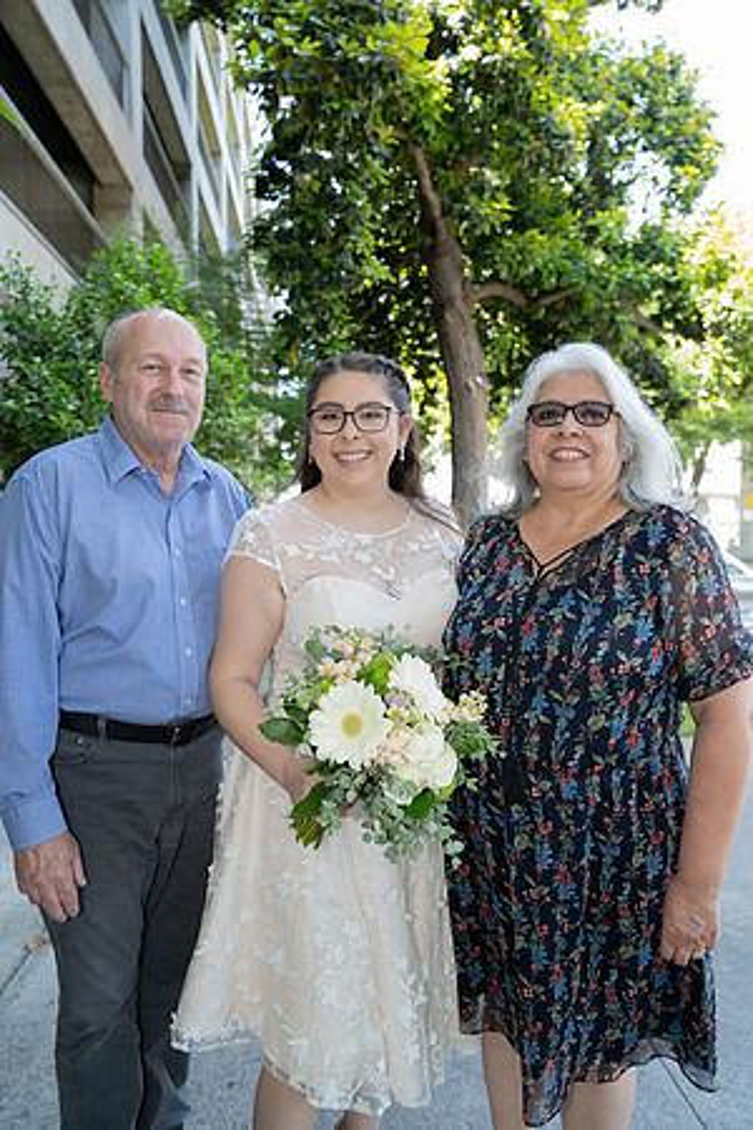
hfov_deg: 53.1
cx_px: 376
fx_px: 753
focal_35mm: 24
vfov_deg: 73.7
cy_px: 565
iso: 640
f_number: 3.2
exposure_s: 1/250
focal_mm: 24
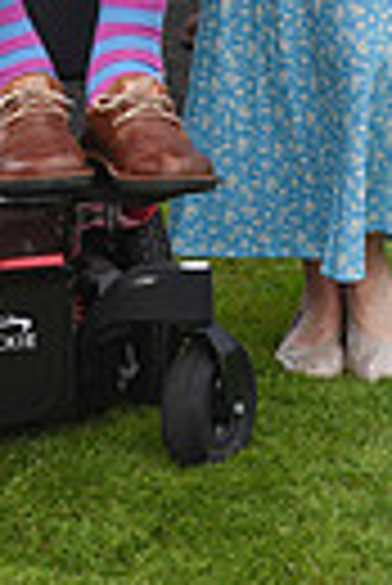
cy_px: -392
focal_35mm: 207
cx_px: 131
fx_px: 3372
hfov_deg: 6.7
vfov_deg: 9.5
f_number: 5.6
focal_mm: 60
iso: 500
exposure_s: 1/800
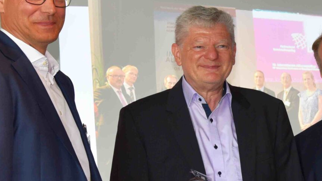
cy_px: 88
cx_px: 233
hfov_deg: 17.9
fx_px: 1016
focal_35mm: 119
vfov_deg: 10.2
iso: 800
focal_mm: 38
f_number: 5
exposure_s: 1/100
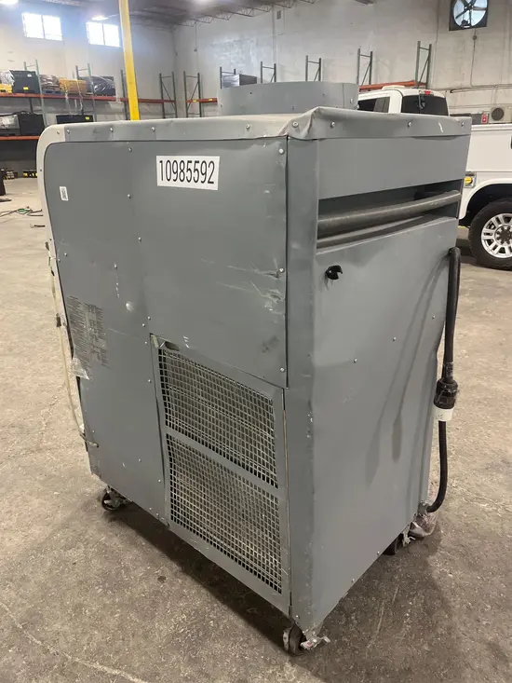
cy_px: 342
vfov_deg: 67.3
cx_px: 256
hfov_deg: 53.1
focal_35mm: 26
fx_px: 513
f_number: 1.6
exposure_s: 1/60
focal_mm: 5.1
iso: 250
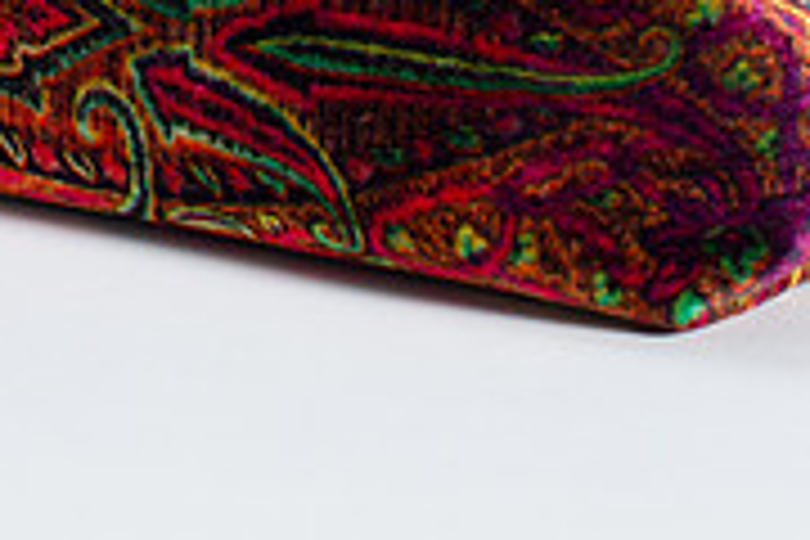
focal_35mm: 161
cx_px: 252
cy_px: -245
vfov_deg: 8.4
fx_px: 3622
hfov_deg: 12.7
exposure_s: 1/200
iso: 200
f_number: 5.6
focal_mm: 50
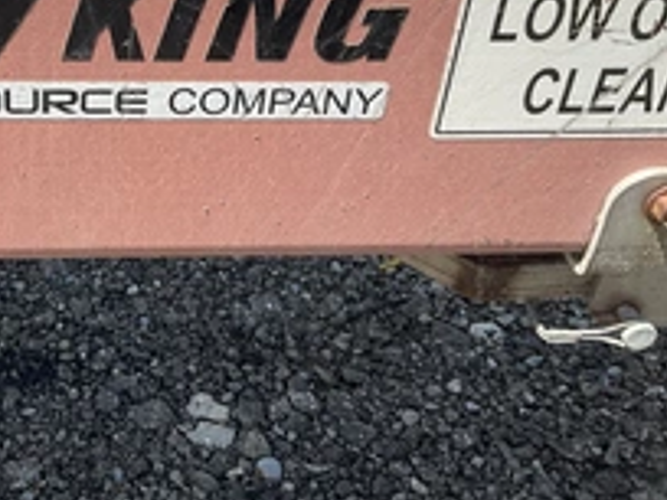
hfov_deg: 32.2
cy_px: 49
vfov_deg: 24.9
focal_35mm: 57
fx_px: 1098
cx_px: 72
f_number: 1.8
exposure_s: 1/1250
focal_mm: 3
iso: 25
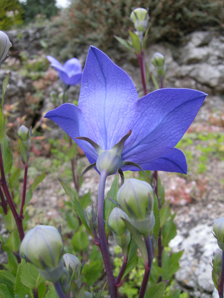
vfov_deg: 52.6
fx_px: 302
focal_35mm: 35
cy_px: 149
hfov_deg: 40.7
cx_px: 112
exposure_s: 1/115
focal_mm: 7.5
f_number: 3.8
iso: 64
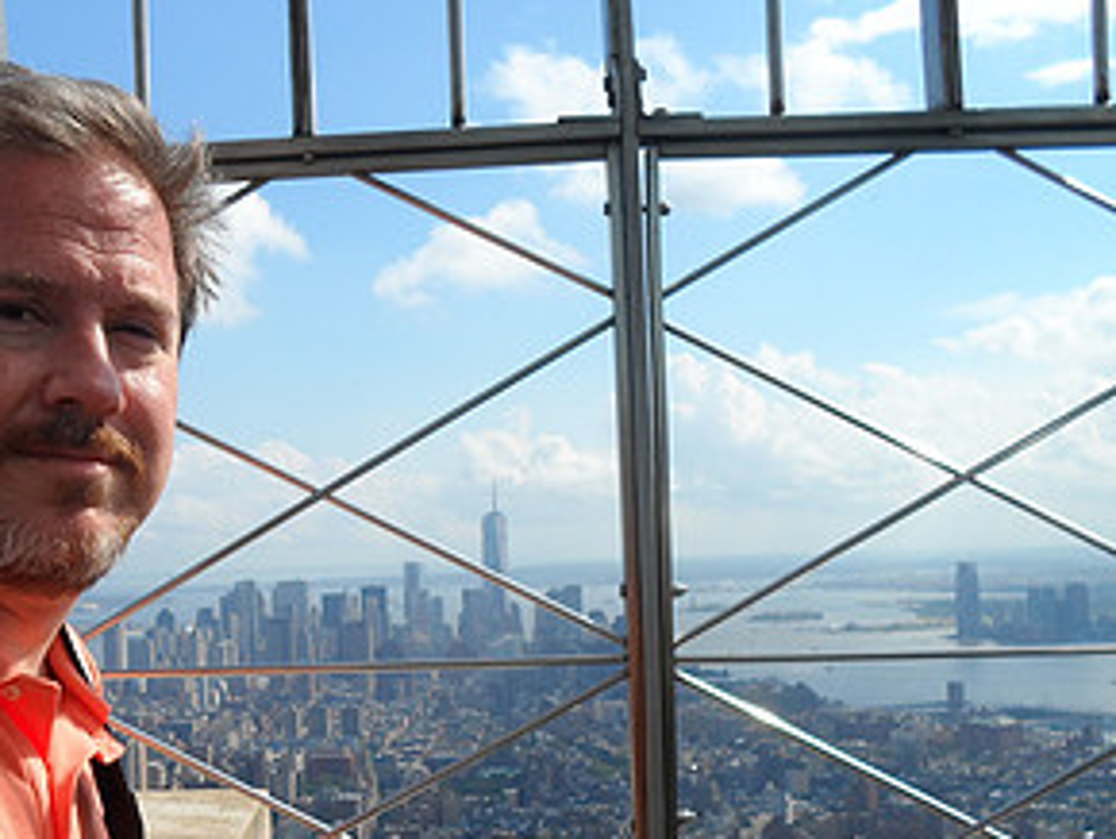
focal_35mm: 50
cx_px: 369
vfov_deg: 29.0
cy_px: 552
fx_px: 1613
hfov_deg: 37.7
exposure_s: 1/2000
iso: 80
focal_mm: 4.5
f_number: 2.5
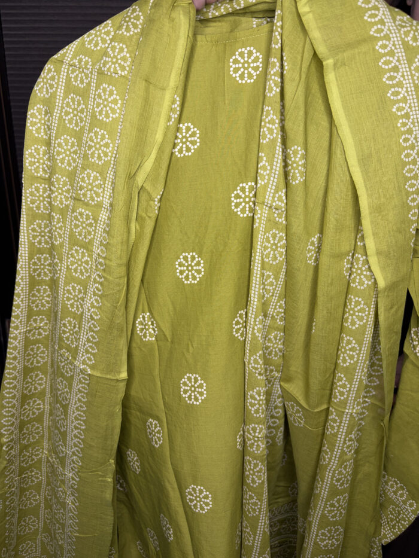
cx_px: 210
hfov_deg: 53.1
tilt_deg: -19.9
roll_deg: -2.8
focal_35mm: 26
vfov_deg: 67.3
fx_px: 420
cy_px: 279
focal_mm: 5.96
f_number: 1.6
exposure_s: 1/100
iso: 100
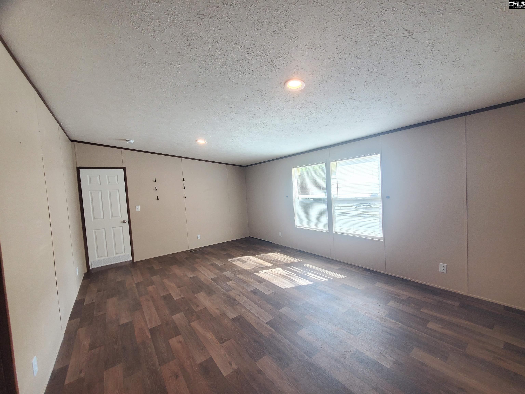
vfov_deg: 89.9
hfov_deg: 106.2
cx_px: 262
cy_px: 197
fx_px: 197
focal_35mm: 13
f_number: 2.2
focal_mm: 1.8
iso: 100
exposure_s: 1/60
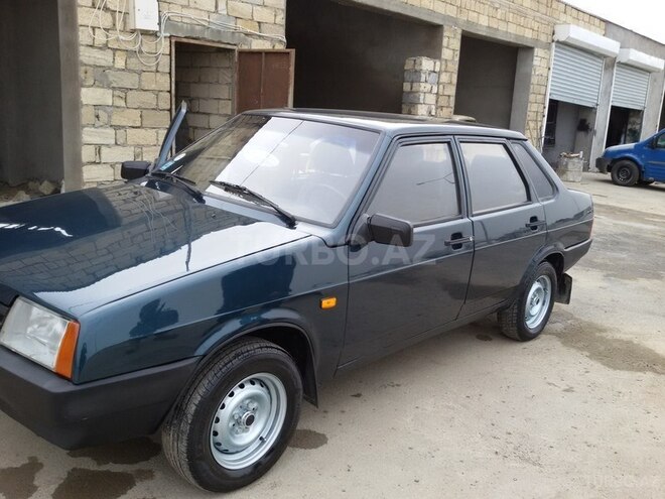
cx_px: 332
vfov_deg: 45.4
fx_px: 596
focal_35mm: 31
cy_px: 250
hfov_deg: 58.4
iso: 50
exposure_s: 1/50
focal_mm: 2.93
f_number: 2.4
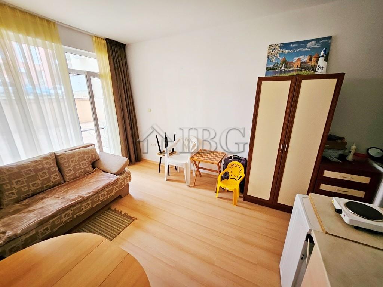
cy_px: 144
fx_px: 144
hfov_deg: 106.2
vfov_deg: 89.9
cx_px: 192
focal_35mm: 13
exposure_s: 1/50
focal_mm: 1.7
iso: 200
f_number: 2.2
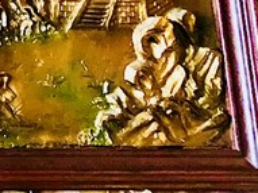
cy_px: -255
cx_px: -458
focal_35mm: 176
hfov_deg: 9.4
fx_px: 1311
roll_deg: +1.6
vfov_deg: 7.9
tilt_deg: +16.6
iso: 80
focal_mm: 4
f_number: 1.8
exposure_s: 1/7
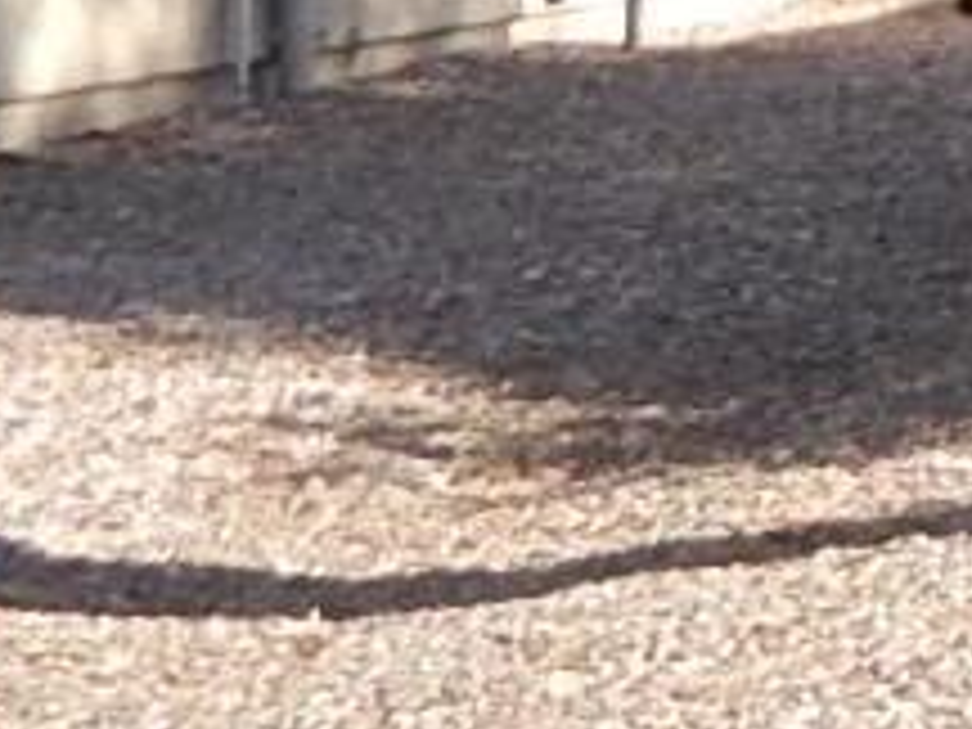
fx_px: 4577
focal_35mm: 163
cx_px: 3393
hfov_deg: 8.7
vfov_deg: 8.7
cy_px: -657
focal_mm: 4
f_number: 3
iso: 125
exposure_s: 1/640
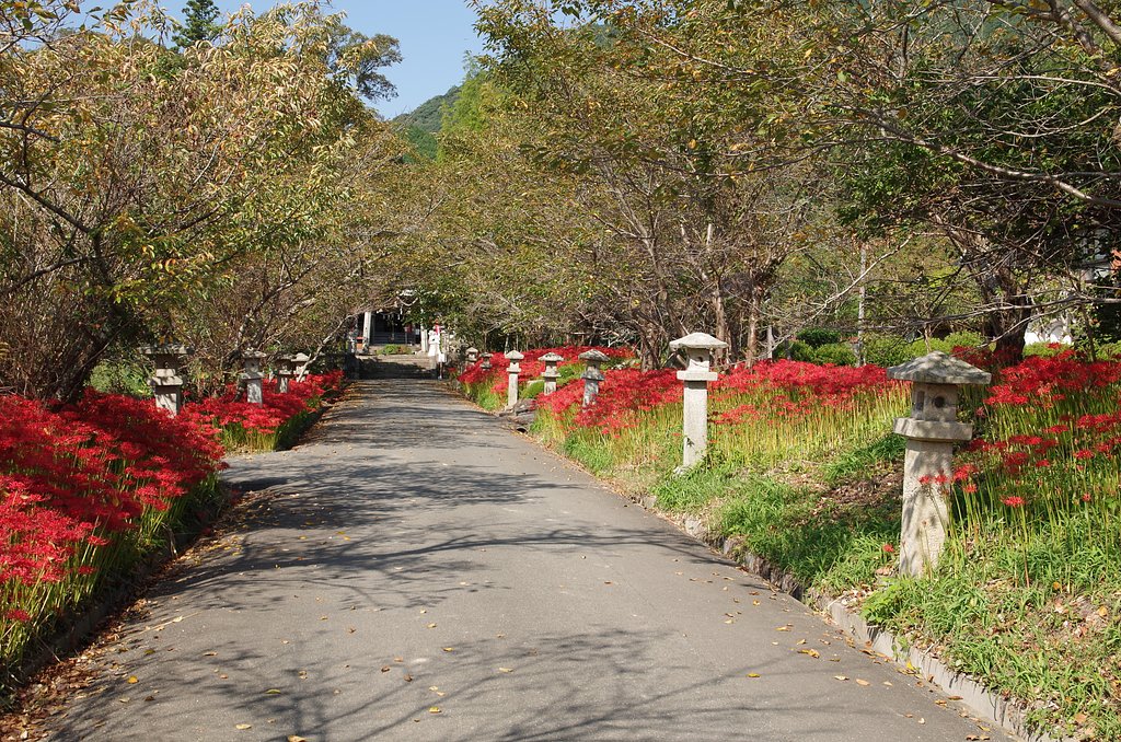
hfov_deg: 42.8
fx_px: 1429
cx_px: 560
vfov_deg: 29.1
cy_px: 371
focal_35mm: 46
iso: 100
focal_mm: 31
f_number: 8
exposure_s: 1/100
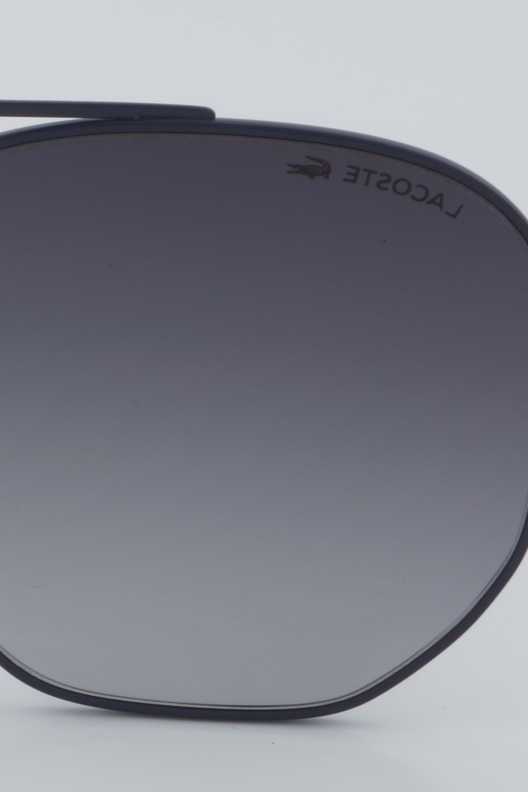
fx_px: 3739
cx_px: -262
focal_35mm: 170
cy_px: 461
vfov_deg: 12.1
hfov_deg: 7.9
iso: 100
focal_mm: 50
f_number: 32
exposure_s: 1/4
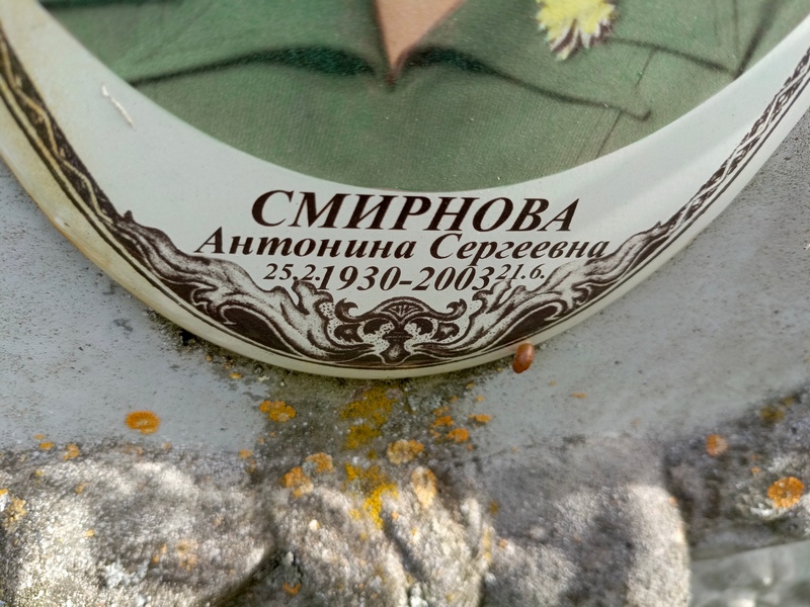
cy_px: 304
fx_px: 585
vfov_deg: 54.9
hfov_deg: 69.4
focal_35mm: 25
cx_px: 405
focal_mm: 4.76
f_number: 1.69
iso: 110
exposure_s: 1/209
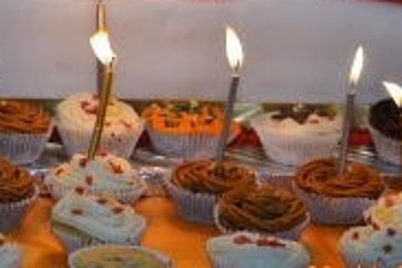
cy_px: -1
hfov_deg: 10.1
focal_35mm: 202
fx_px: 2258
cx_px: 55
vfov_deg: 6.8
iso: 360
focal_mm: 55
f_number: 5.6
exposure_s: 1/125
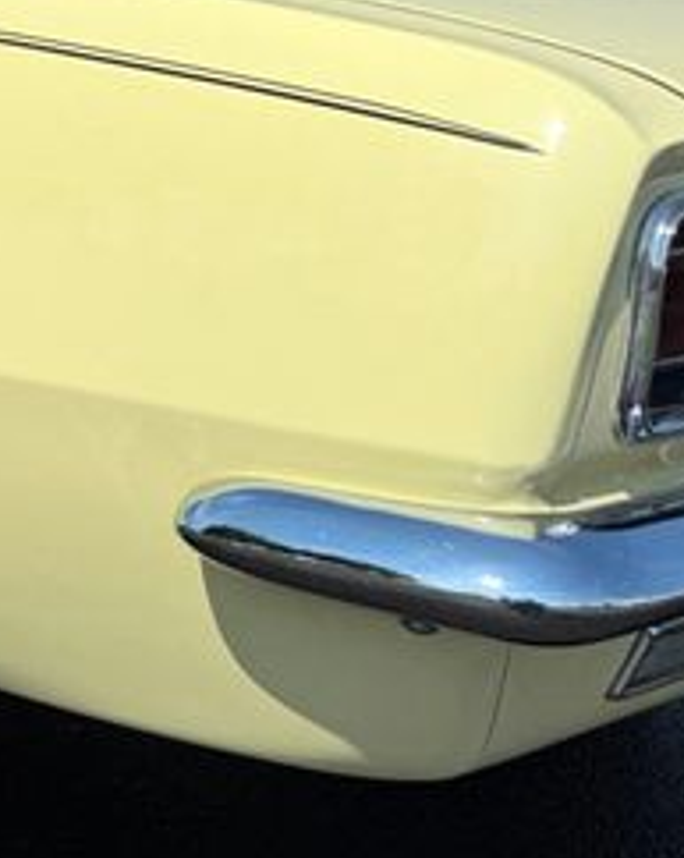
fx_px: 1572
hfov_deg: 20.6
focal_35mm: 62
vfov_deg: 30.3
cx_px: -369
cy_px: 291
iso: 80
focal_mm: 6.76
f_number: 1.78
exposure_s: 1/11905
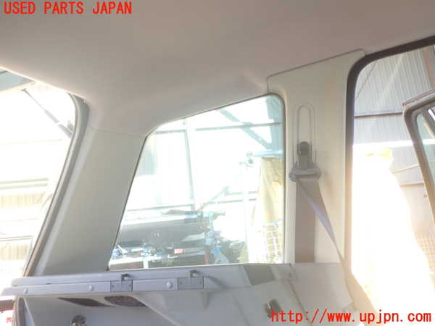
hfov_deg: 60.0
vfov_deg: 46.8
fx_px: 377
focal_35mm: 30
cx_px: 218
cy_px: 163
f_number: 2.3
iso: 100
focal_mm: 5.4
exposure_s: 1/60
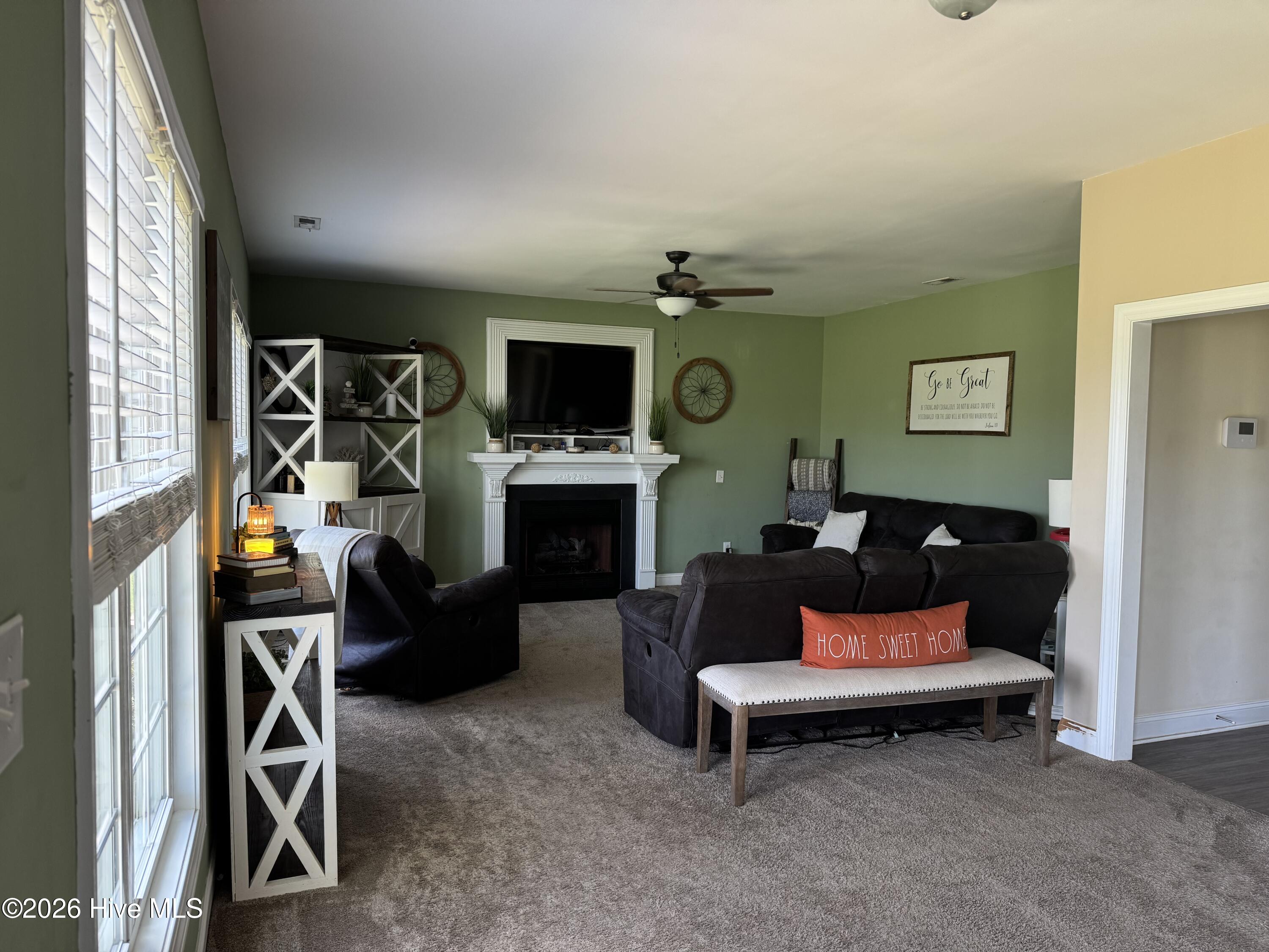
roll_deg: -0.8
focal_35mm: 24
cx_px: 634
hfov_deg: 71.6
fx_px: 880
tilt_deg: -2.9
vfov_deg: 56.8
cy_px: 476
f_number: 1.78
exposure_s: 1/120
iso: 200
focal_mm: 6.76
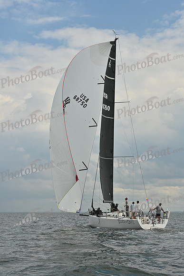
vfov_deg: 28.8
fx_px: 536
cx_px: 92
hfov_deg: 19.5
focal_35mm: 70
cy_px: 138
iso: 320
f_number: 14
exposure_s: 1/800
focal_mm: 70
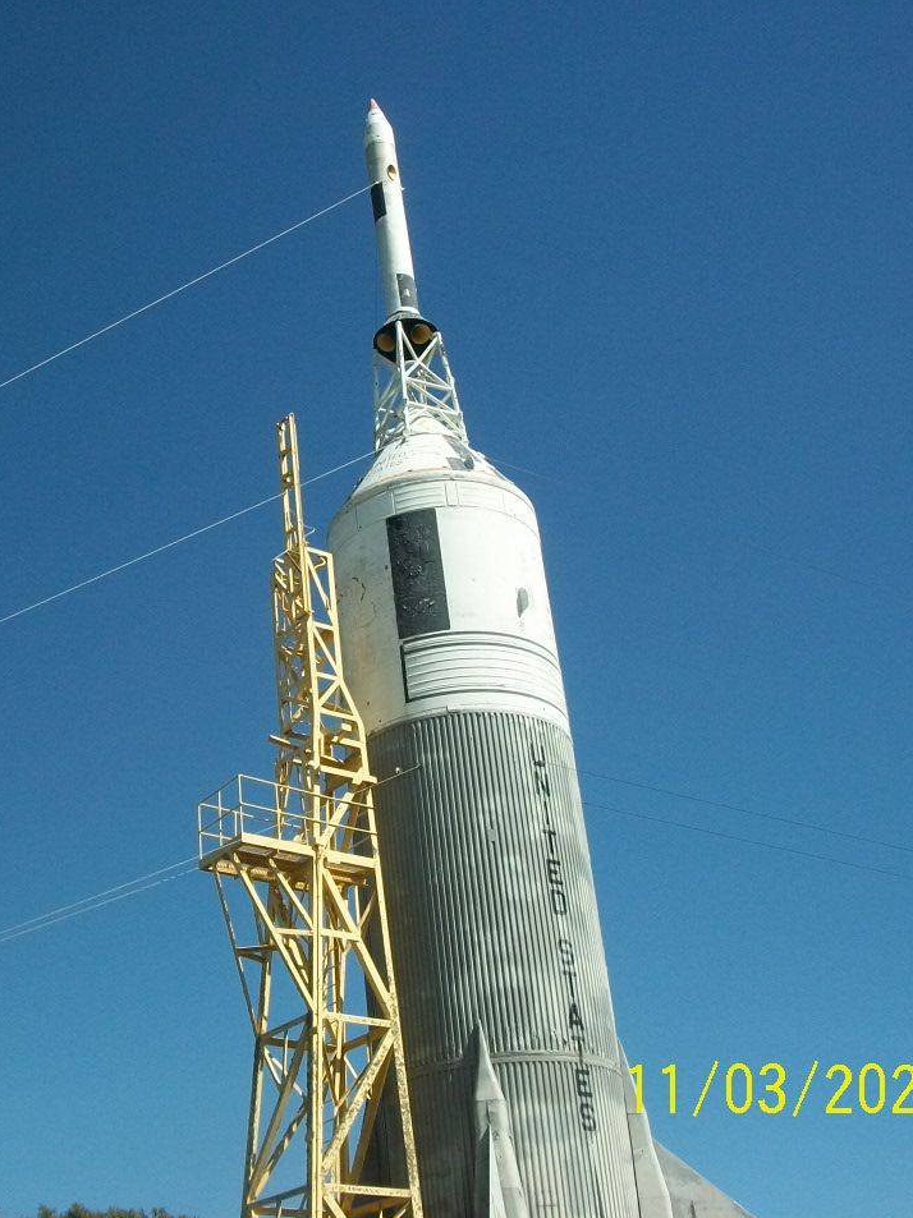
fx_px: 1513
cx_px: 219
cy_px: 606
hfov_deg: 32.9
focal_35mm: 43
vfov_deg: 43.9
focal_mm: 5.7
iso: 80
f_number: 5.5
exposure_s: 1/500
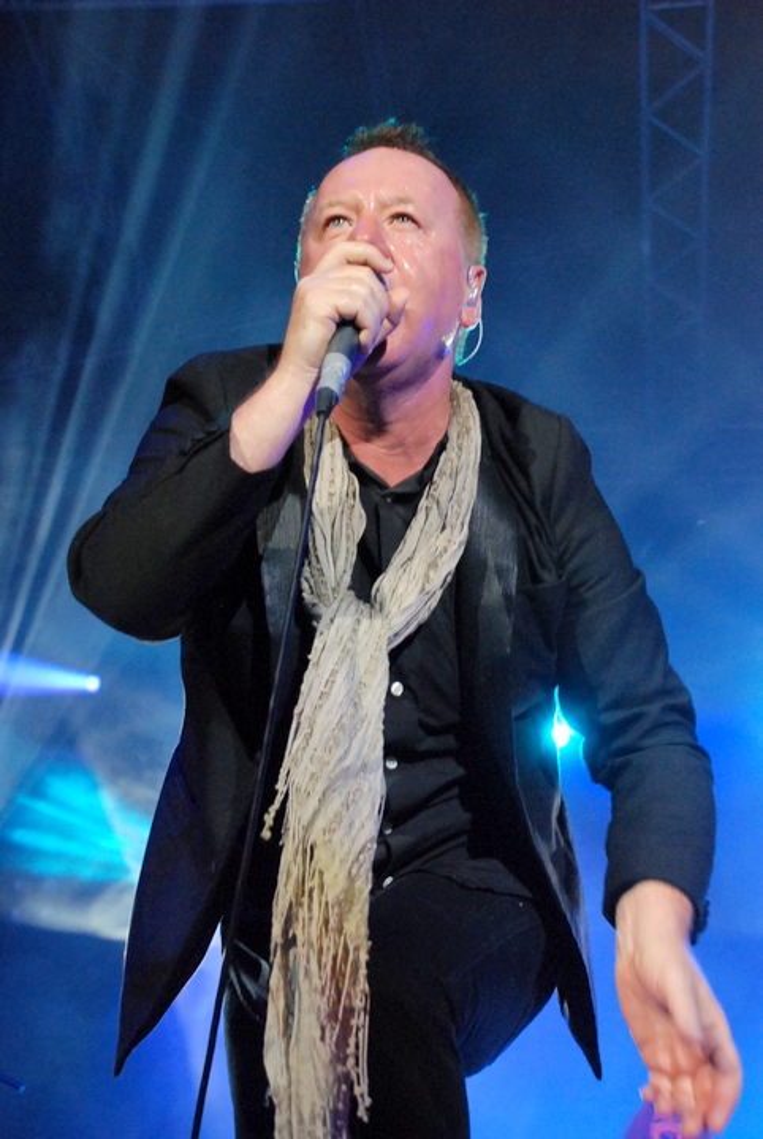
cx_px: 382
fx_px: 1807
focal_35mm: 57
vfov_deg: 35.0
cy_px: 570
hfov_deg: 23.8
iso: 1600
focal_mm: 38
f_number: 4.5
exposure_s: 1/125
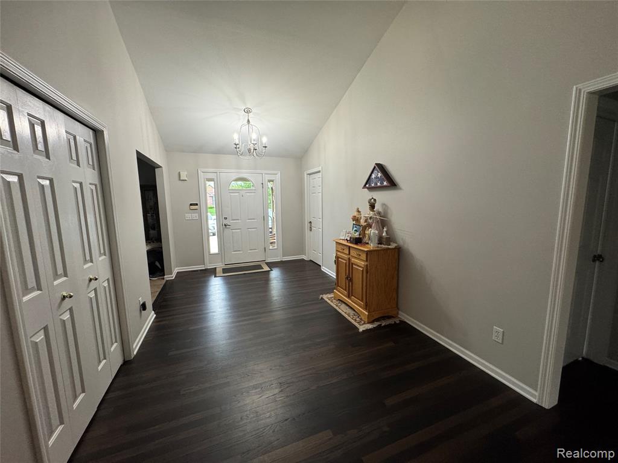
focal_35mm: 14
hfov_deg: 102.1
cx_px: 309
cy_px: 232
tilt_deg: -7.6
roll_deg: +0.5
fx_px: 250
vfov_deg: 85.7
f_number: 2.2
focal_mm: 2.22
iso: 200
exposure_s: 1/60
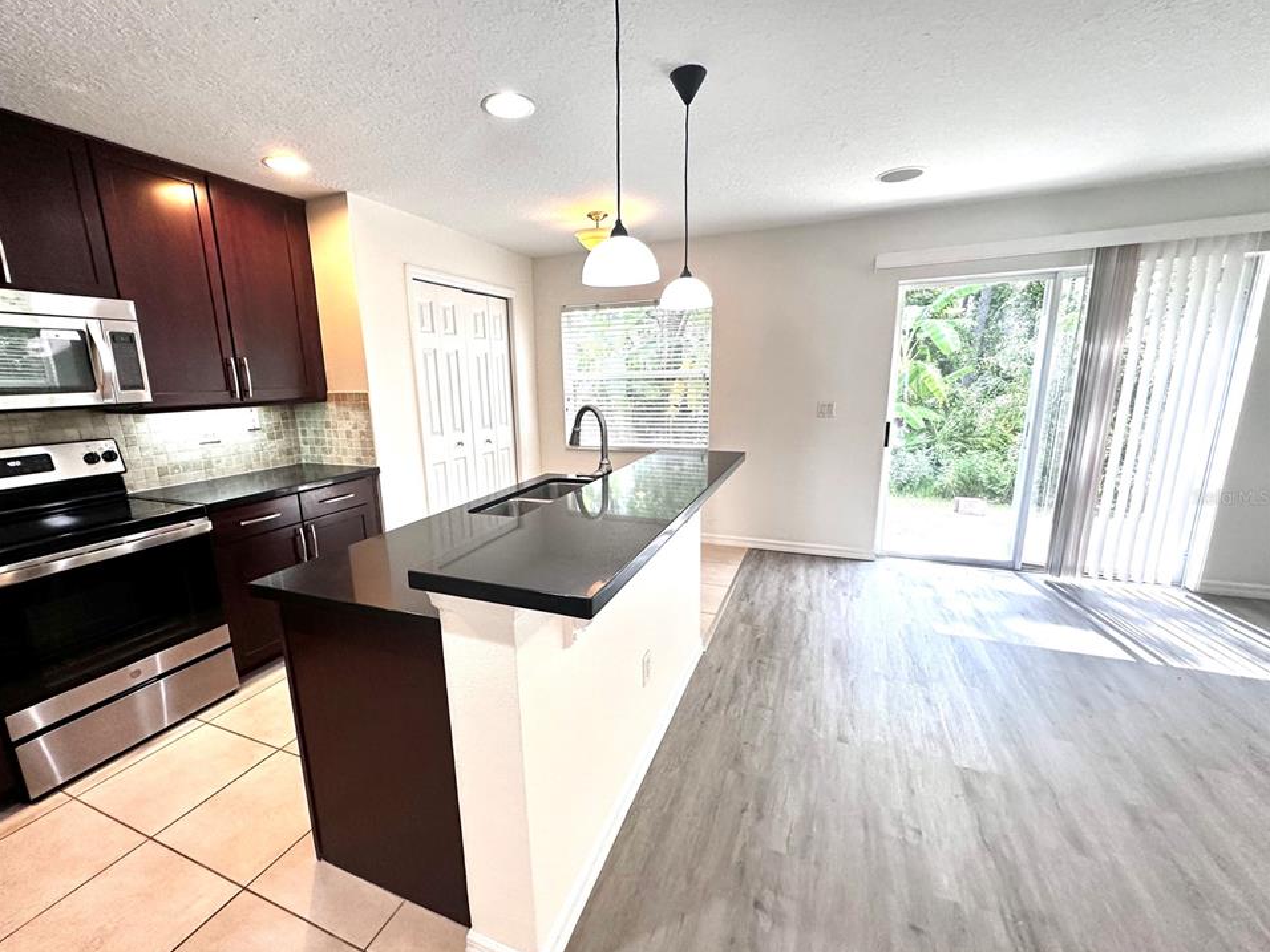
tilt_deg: -11.6
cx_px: 592
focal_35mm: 15
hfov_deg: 98.0
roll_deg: +1.1
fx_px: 550
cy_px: 497
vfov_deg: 81.7
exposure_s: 1/120
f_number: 2.2
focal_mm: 2.22
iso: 200
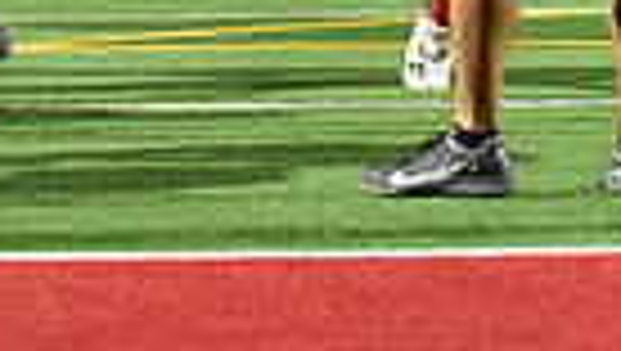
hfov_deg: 4.0
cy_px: -146
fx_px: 8853
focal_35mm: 537
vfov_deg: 2.3
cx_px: -279
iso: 12800
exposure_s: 1/1000
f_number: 2.8
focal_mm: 122
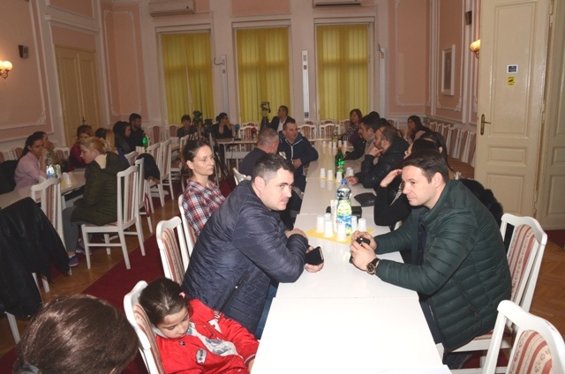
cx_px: 282
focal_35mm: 27
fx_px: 423
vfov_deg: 47.7
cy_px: 187
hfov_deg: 67.5
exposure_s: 1/50
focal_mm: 18
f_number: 9
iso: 320
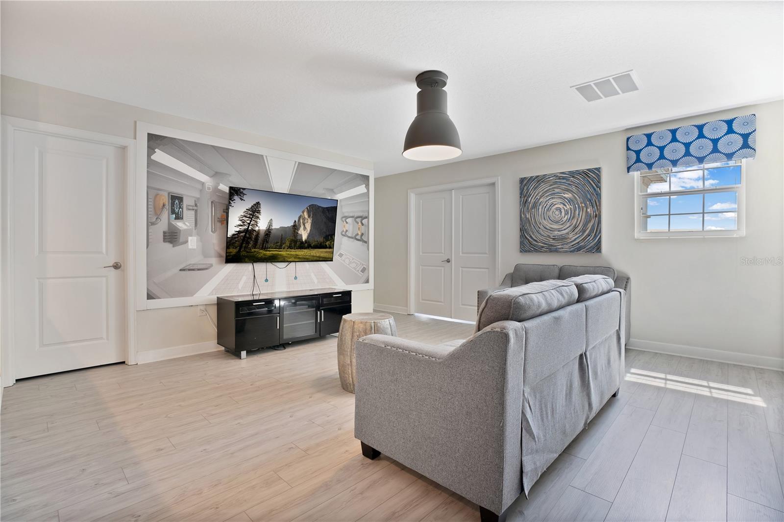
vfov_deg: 73.7
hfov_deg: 96.7
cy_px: 261
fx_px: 348
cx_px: 392
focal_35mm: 16
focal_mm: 16
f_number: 7.1
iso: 640
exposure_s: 1/3
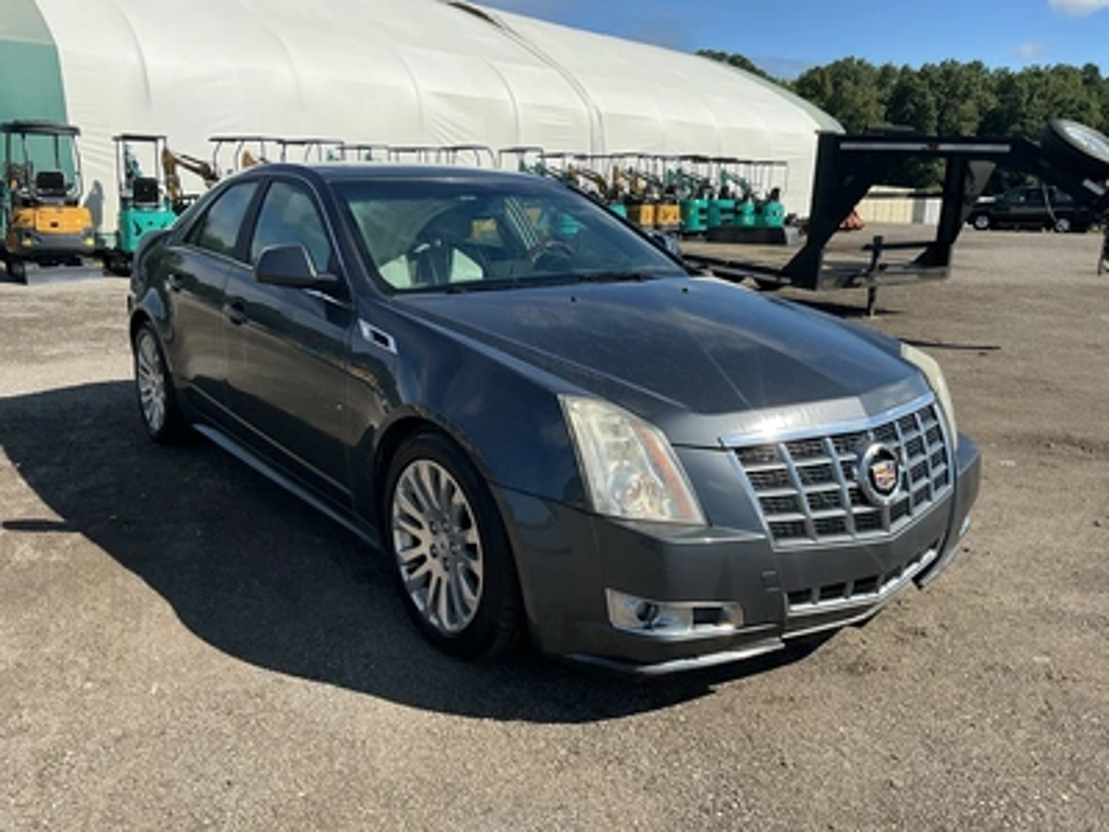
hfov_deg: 63.4
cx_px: 554
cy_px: 416
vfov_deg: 49.7
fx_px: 897
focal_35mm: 28
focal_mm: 3
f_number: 1.8
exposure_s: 1/1577
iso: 25
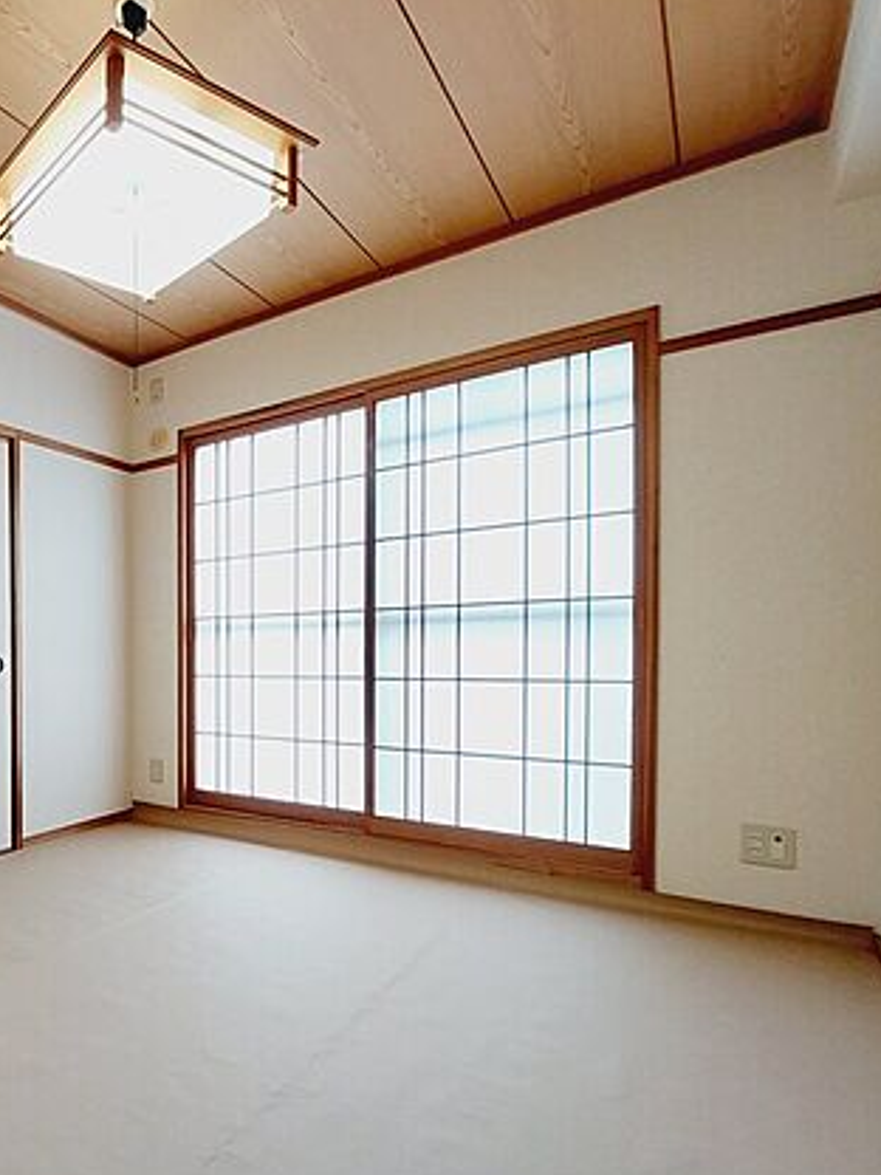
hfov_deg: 54.2
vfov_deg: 81.3
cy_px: 669
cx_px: 34
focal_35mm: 20
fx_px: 679
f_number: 2.2
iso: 80
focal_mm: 1.74
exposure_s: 1/50
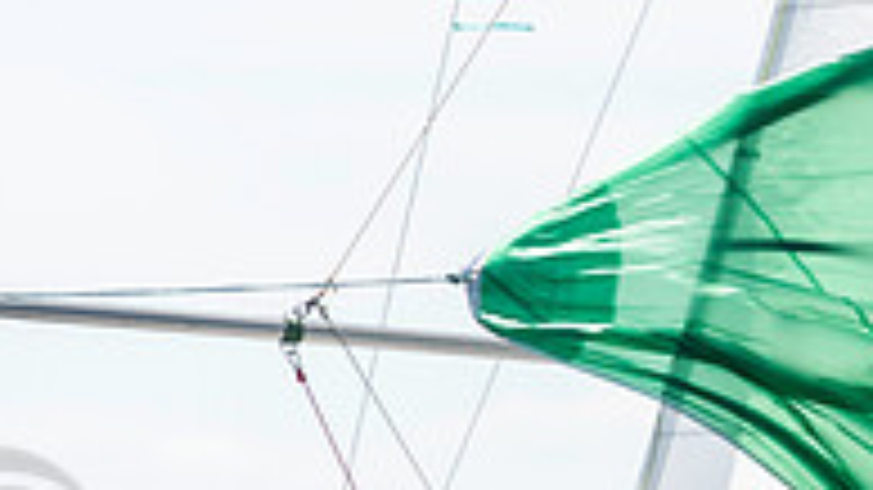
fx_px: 21291
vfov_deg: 1.3
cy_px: 451
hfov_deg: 2.3
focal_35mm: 920
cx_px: 1093
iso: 160
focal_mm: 200
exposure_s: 1/1250
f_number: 5
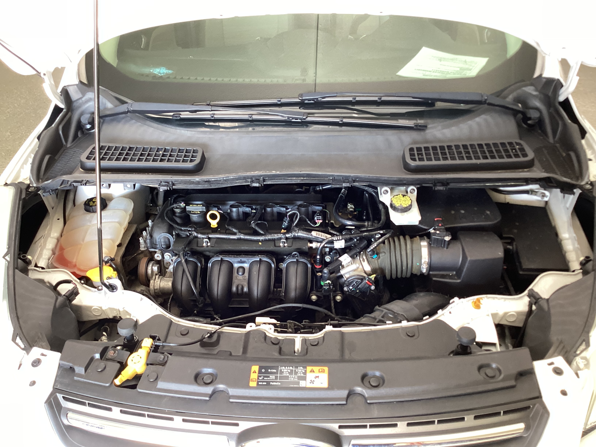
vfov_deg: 45.4
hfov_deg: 58.4
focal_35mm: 31
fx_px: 534
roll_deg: +2.2
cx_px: 298
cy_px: 224
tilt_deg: -35.4
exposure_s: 1/50
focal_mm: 3.3
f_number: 2.4
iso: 100
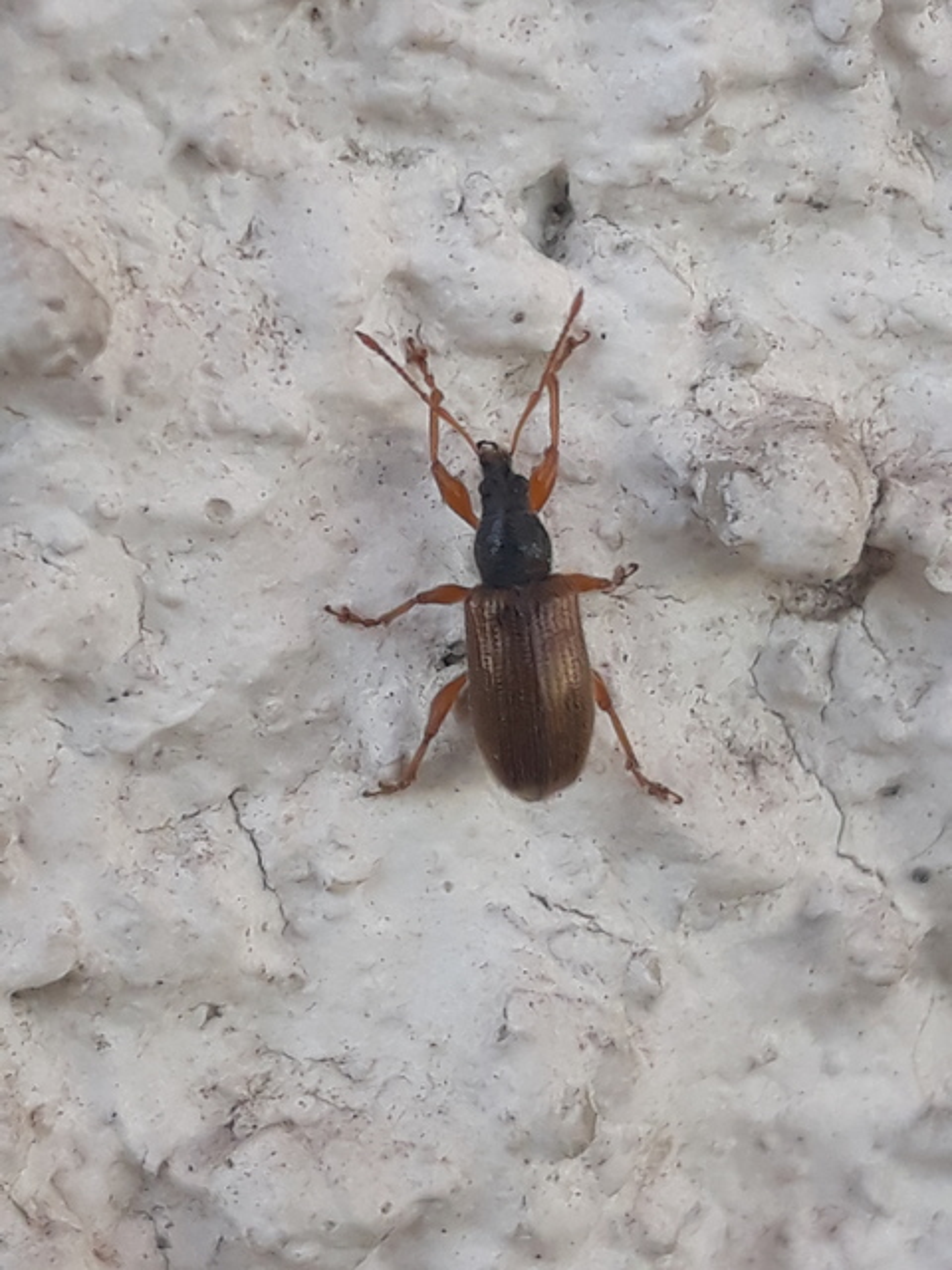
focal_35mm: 27
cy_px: 635
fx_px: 990
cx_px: 476
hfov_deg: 51.4
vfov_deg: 65.3
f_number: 1.7
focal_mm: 3.71
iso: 40
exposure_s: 1/226
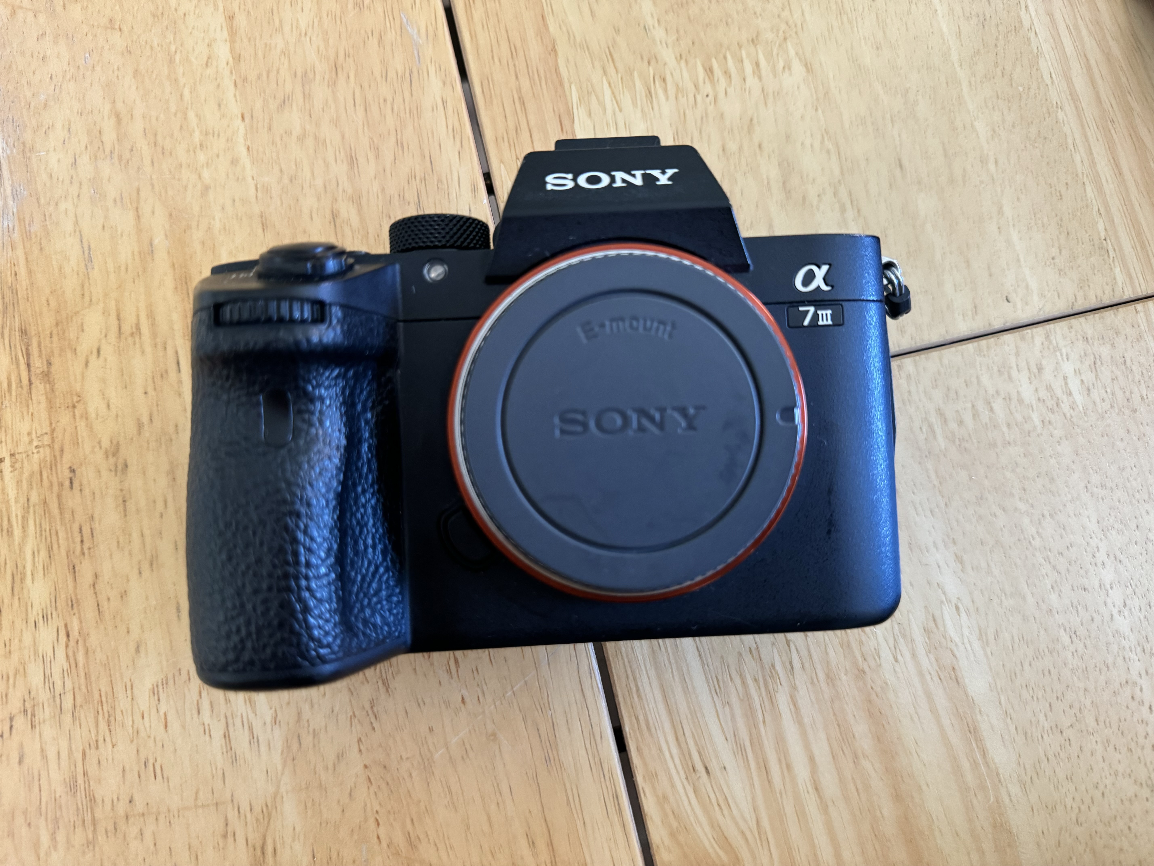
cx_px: 577
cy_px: 433
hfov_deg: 71.6
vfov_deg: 56.8
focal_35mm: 24
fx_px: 800
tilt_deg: -81.9
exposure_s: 1/60
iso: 400
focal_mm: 6.76
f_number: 1.78
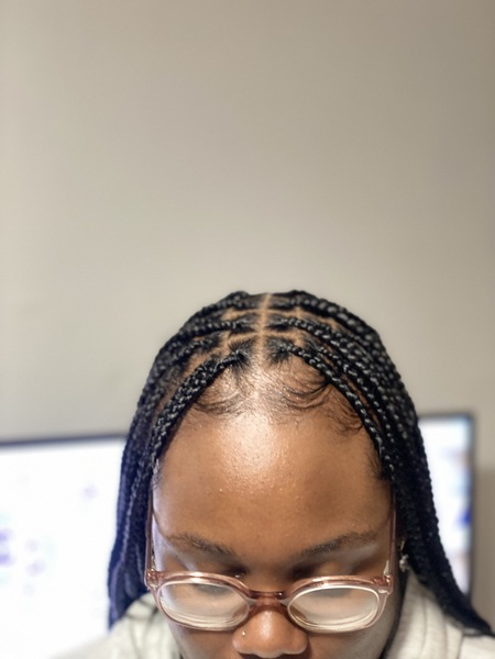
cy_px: 330
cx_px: 248
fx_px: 991
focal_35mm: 52
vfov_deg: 36.8
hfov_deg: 28.0
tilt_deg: -0.7
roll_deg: -1.1
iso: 500
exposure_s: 1/14
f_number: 2
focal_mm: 6
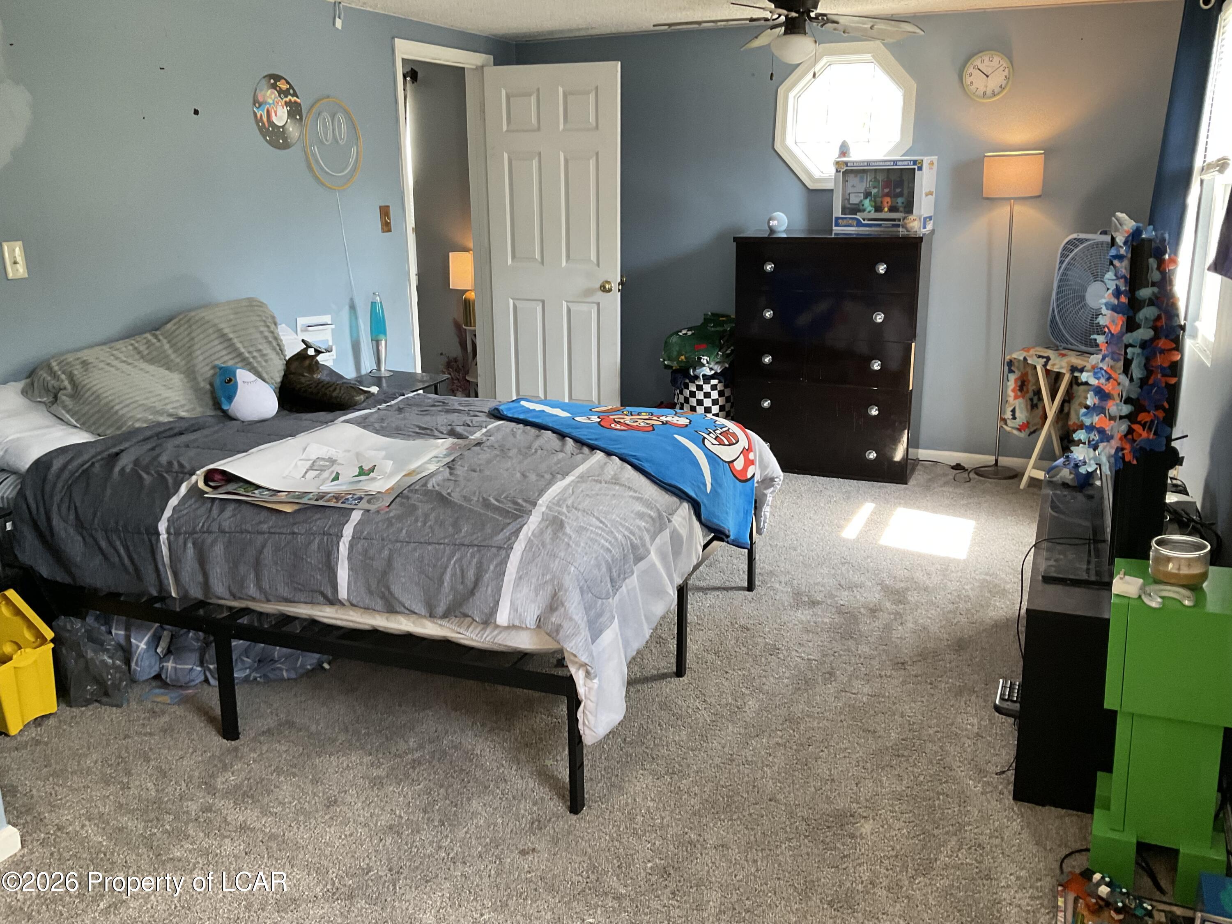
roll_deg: -0.4
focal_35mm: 29
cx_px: 616
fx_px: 1032
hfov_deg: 61.7
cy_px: 462
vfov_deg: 48.2
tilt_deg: -16.8
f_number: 1.8
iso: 125
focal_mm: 3
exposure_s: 1/60
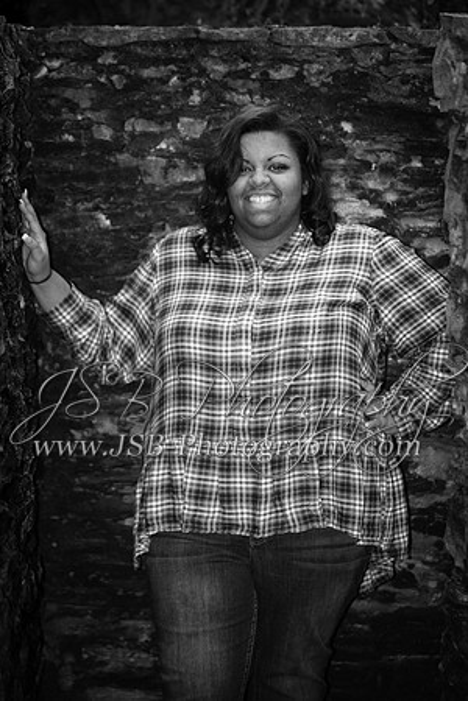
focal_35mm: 82
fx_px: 1599
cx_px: 234
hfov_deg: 16.7
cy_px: 350
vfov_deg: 24.8
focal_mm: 82
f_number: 2.8
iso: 200
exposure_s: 1/60
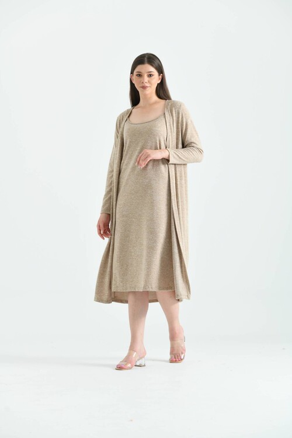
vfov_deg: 24.8
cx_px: 146
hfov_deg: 16.7
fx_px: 998
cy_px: 219
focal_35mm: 82
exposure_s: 1/125
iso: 100
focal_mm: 82
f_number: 5.6
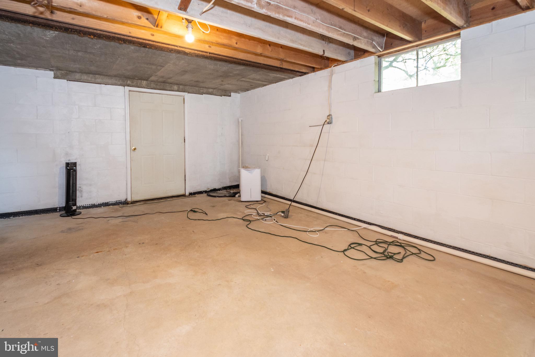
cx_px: 268
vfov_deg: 77.3
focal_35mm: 15
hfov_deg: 100.4
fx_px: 223
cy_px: 178
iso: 500
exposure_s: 1/20
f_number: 3.5
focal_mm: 10
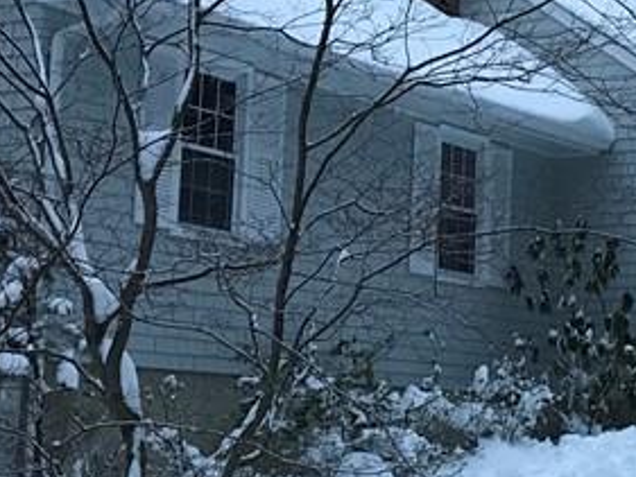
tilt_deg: +5.4
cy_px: 269
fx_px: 1875
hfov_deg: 19.0
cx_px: 518
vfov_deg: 14.5
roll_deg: -1.8
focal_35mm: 102
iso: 40
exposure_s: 1/30
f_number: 1.8
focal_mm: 3.99
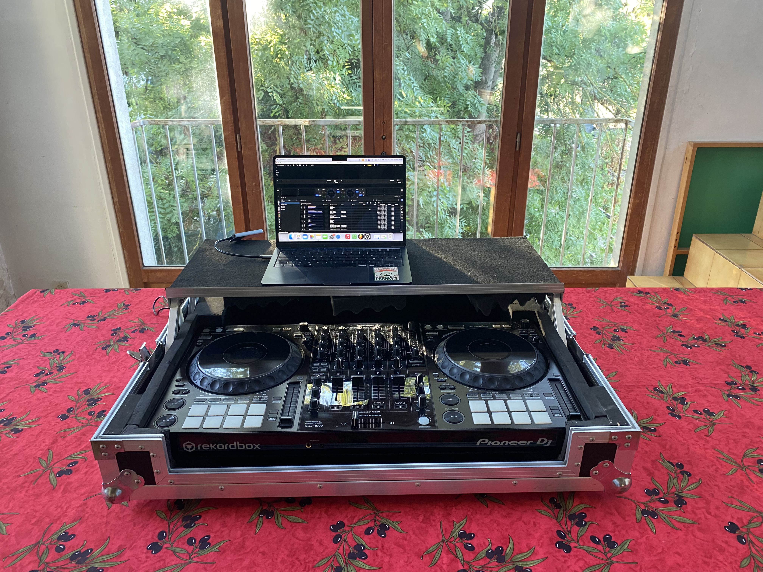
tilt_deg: -25.7
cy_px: 286
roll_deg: +1.4
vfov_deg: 53.1
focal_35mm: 26
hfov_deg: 67.3
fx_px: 573
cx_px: 382
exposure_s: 1/60
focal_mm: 4.25
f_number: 1.8
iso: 320
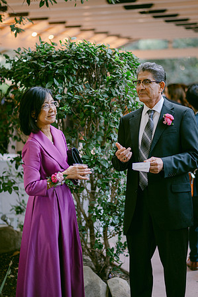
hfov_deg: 16.0
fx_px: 703
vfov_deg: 23.9
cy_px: 148
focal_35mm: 85
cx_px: 99
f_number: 1.8
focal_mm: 85
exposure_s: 1/100
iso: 640
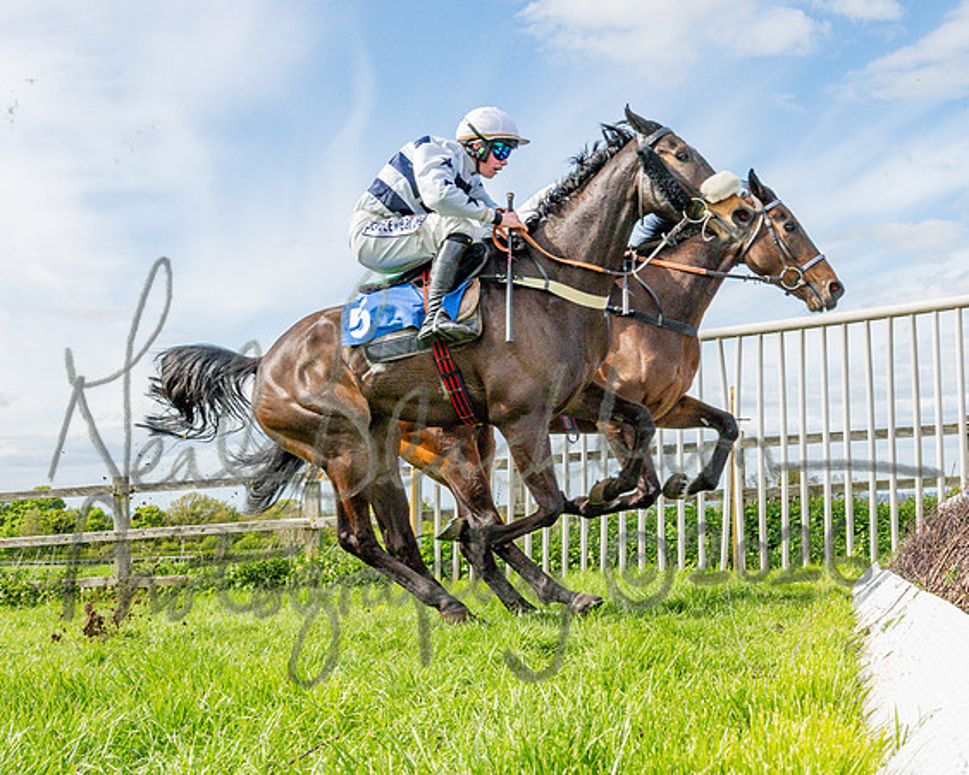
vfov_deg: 31.2
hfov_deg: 38.4
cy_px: 392
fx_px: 1388
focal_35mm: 48
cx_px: 528
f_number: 8
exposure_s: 1/2000
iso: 800
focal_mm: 24
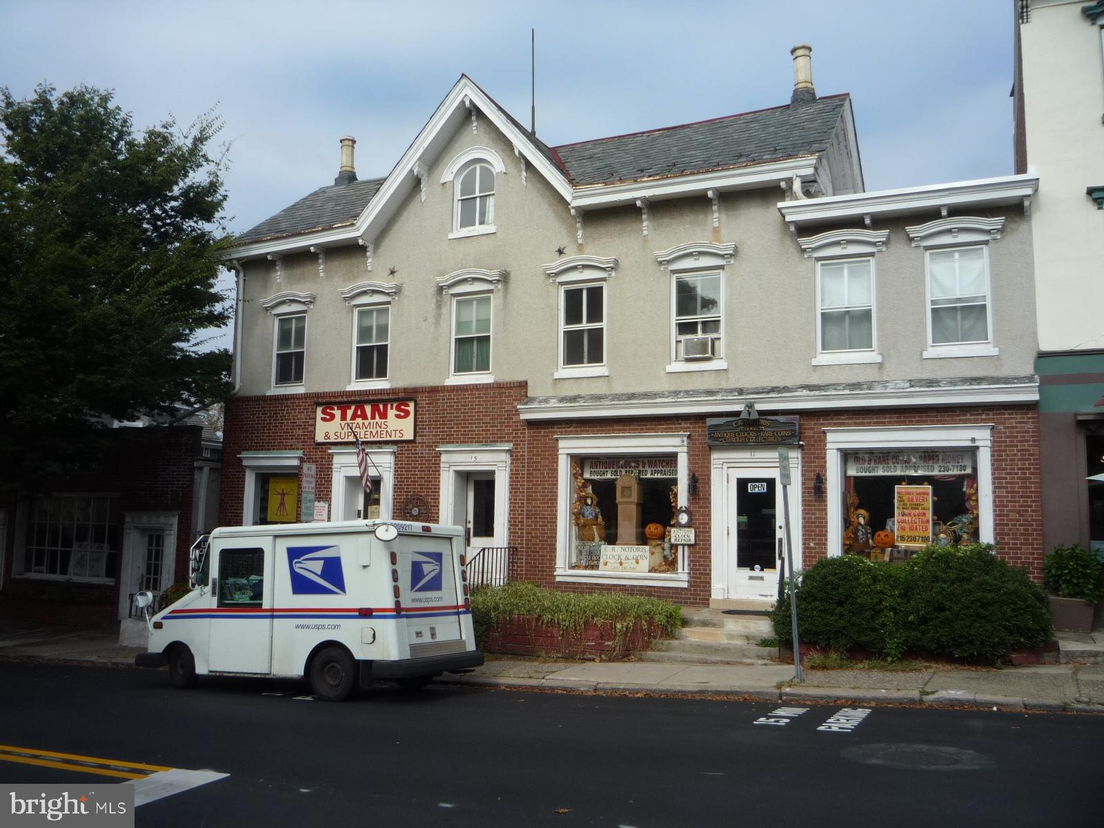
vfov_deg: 46.8
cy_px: 414
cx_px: 552
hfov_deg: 60.0
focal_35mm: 30
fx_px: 957
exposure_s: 1/400
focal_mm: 5.2
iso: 100
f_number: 5.6
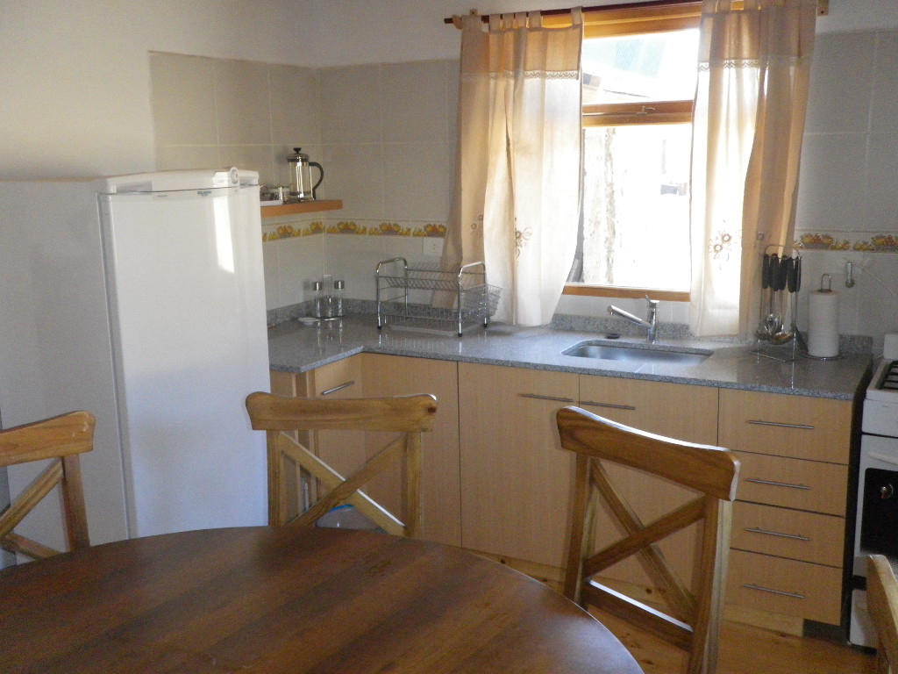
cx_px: 449
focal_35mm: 35
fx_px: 908
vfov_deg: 40.7
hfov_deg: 52.6
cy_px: 337
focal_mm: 6.2
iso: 400
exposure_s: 1/60
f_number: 3.8
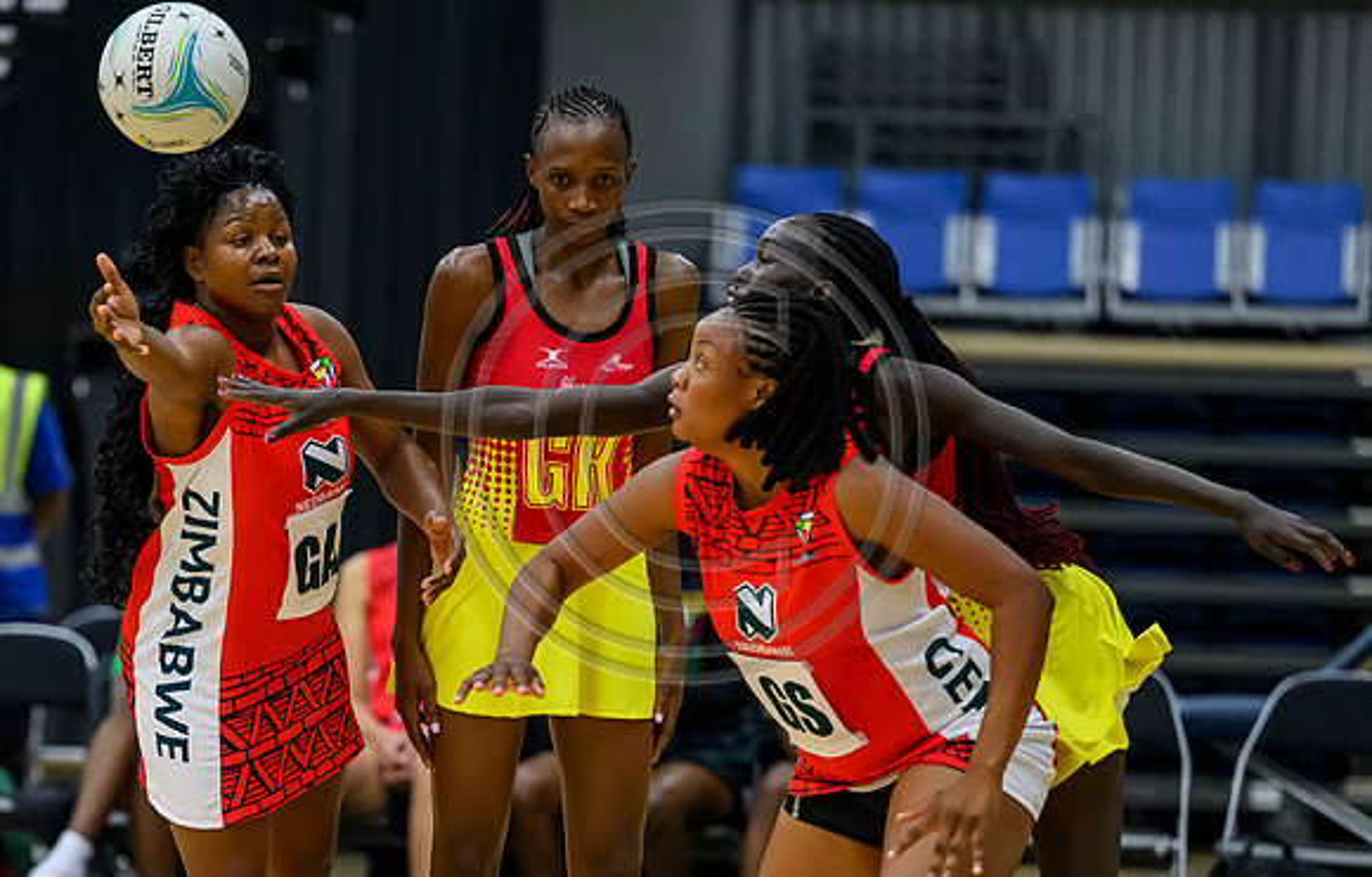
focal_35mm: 305
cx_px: 376
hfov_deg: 6.8
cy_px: 786
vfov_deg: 4.4
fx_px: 11470
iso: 4000
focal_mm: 175
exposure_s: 1/1000
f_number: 3.2
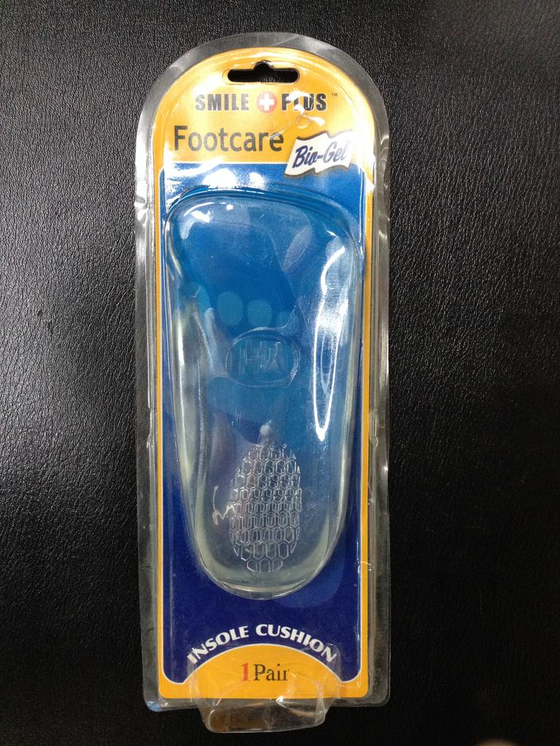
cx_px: 280
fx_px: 755
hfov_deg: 40.7
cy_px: 373
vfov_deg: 52.6
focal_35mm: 35
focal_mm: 4.28
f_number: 2.4
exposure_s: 1/20
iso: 250
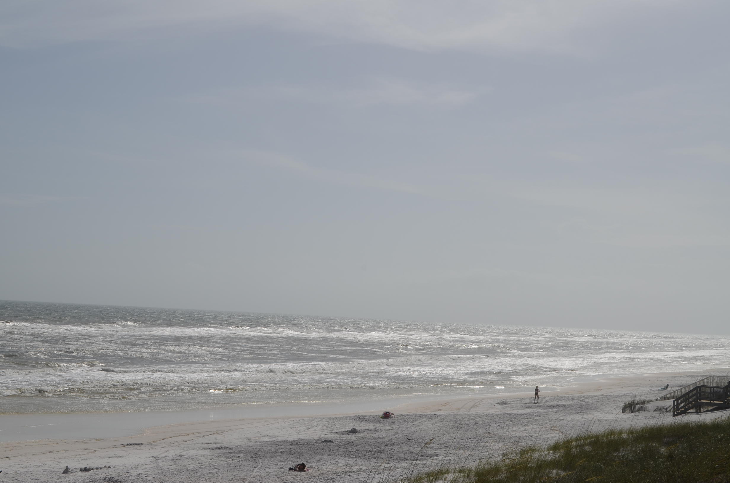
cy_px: 242
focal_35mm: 51
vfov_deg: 26.4
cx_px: 365
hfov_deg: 39.0
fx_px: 1032
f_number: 11
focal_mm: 34
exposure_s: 1/500
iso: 100
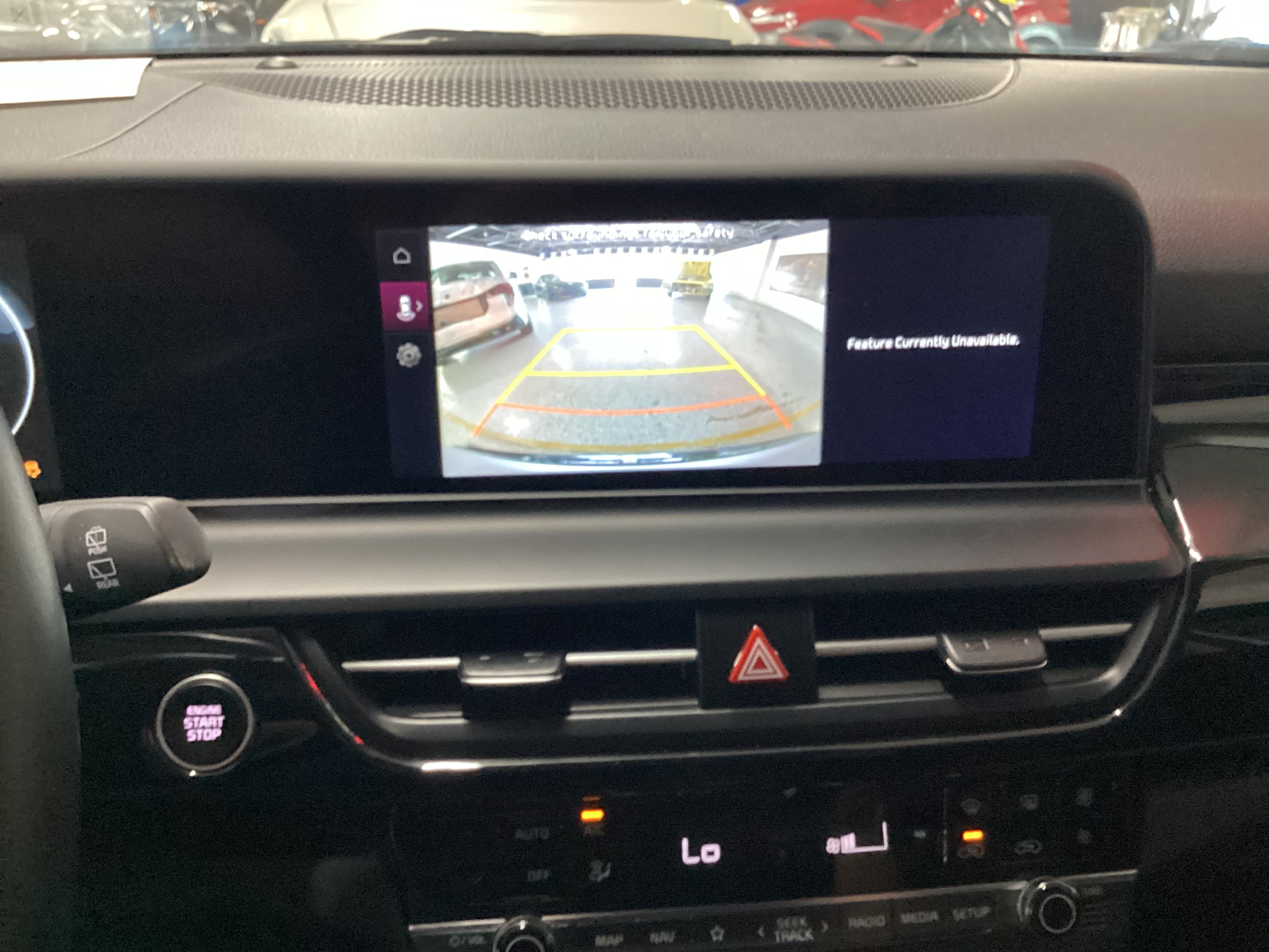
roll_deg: -2.1
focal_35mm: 31
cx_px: 634
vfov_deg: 45.4
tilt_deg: -25.3
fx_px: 1136
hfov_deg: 58.4
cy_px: 476
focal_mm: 3.3
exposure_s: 1/30
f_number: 2.4
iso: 320
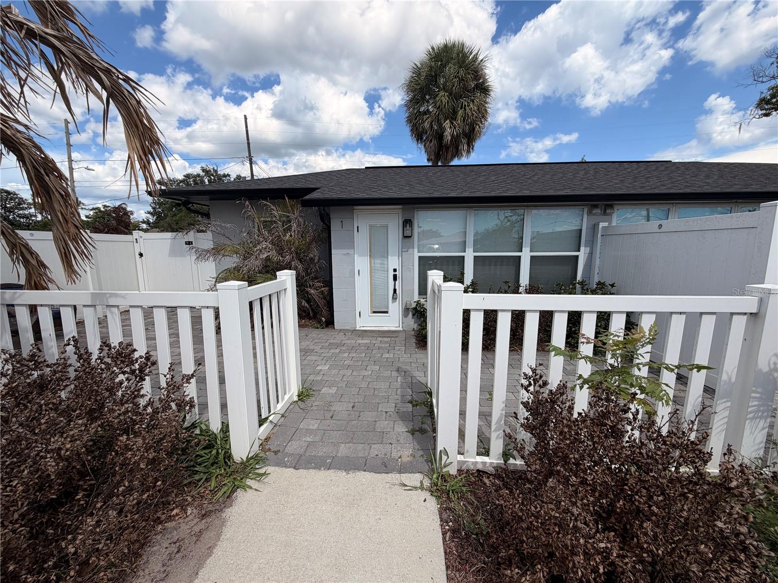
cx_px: 389
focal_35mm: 14
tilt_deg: -8.3
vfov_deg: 85.7
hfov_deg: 102.1
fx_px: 315
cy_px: 292
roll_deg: +0.8
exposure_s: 1/1017
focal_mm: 2.22
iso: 20
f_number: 2.2
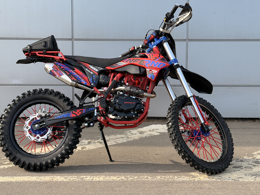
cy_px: 84
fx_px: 421
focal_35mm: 56
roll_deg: -0.7
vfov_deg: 26.1
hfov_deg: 34.3
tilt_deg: -3.9
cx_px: 125
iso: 80
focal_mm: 6.76
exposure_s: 1/1013
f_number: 1.78
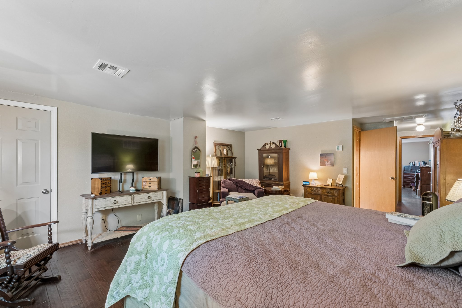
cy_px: 154
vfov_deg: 77.3
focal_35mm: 15
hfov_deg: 100.4
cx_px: 231
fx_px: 192
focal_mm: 10
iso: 200
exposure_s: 1/3.33
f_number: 10
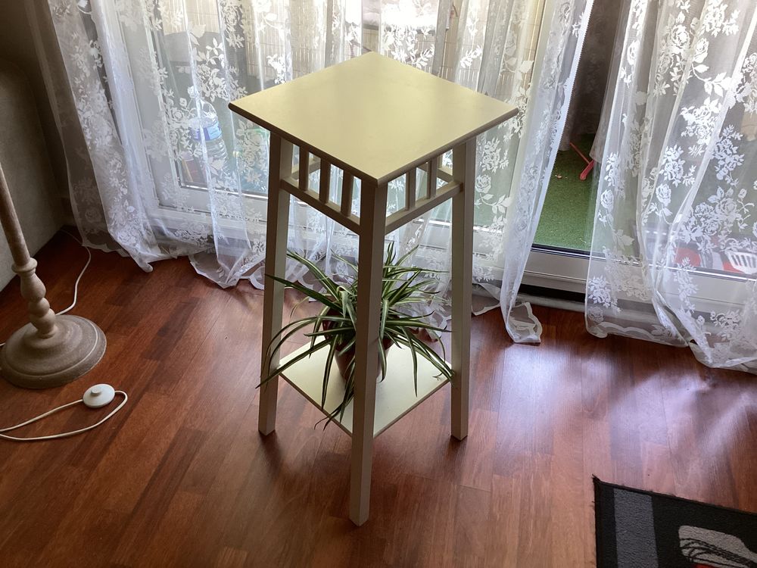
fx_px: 678
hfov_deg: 58.4
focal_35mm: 31
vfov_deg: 45.4
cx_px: 378
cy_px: 284
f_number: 2.4
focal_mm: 3.3
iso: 100
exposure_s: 1/60
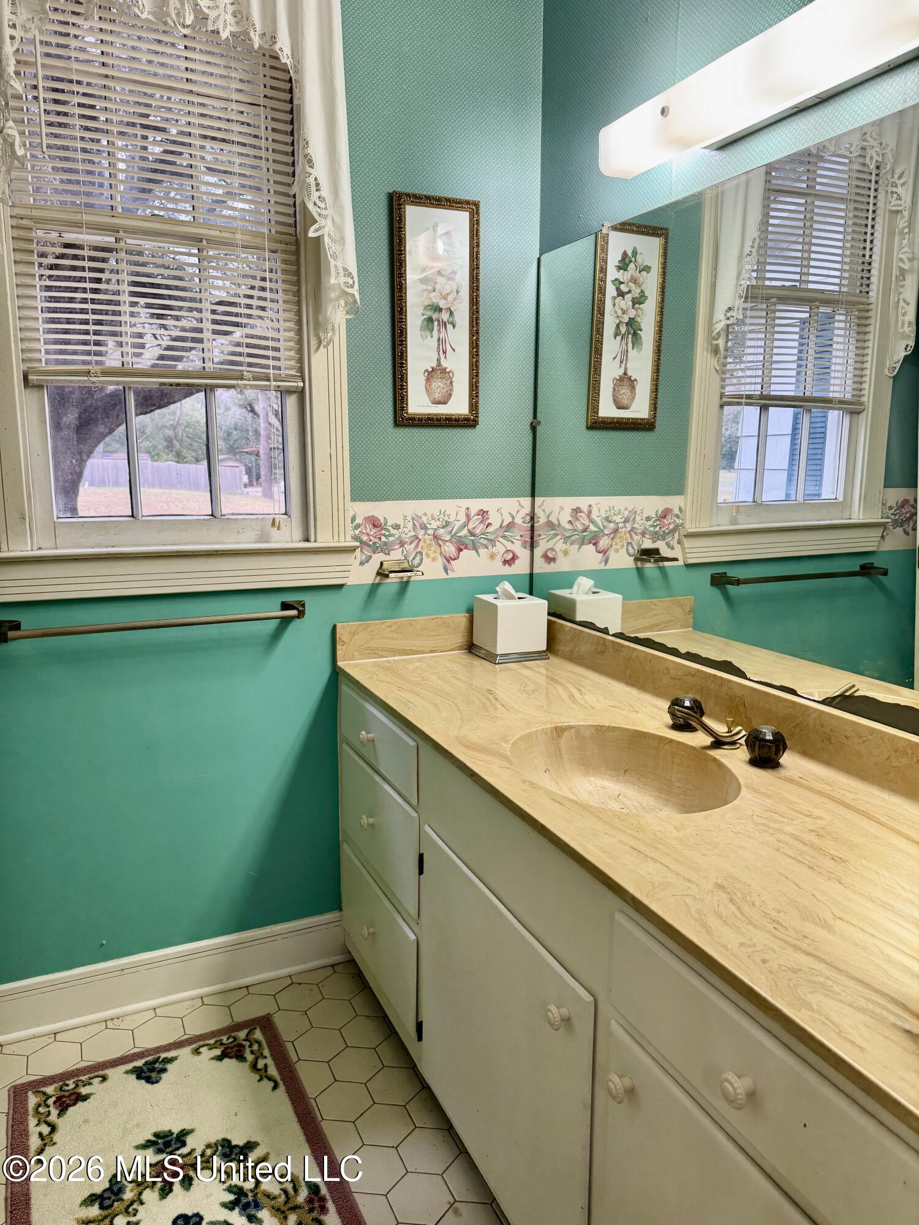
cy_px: 612
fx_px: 850
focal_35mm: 24
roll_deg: +0.6
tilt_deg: -9.2
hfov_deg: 56.8
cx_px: 460
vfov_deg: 71.6
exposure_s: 1/120
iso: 160
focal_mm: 6.76
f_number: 1.78
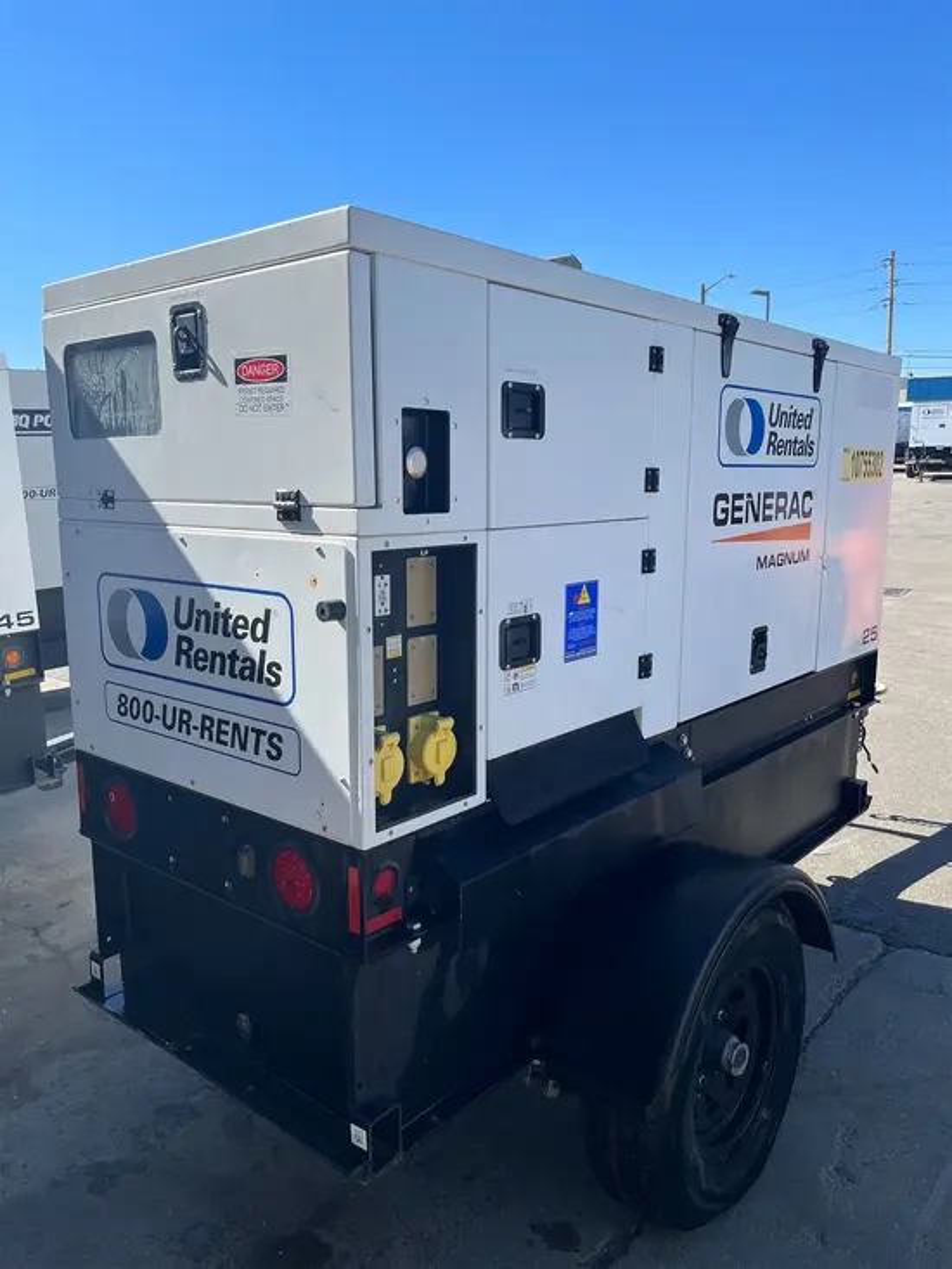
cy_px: 634
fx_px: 953
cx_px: 476
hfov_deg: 53.1
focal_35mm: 26
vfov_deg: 67.3
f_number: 1.6
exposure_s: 1/2309
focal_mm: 5.1
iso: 50
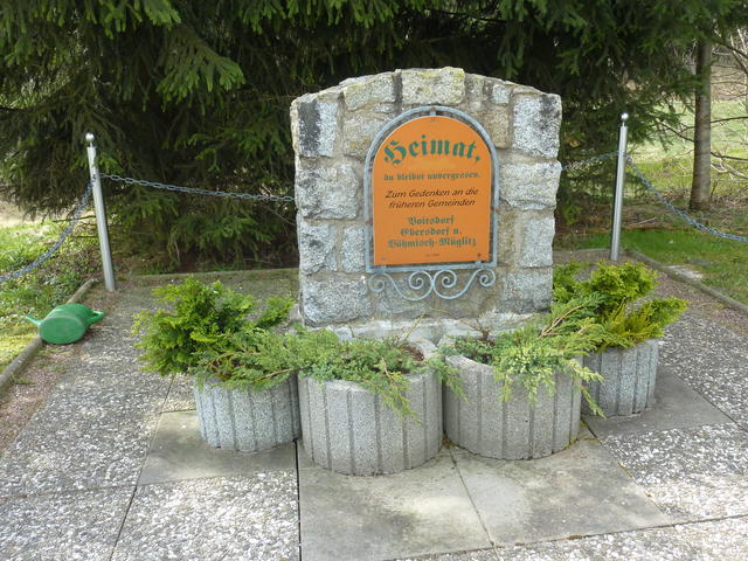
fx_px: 691
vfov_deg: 44.2
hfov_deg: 56.8
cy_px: 280
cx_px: 374
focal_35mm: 32
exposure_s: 1/250
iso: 160
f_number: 4
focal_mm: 5.3
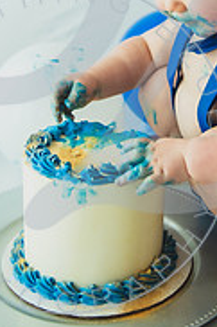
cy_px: 11
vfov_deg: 21.1
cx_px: 147
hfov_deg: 14.5
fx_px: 851
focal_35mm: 94
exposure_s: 1/125
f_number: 2.8
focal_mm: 38
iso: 200
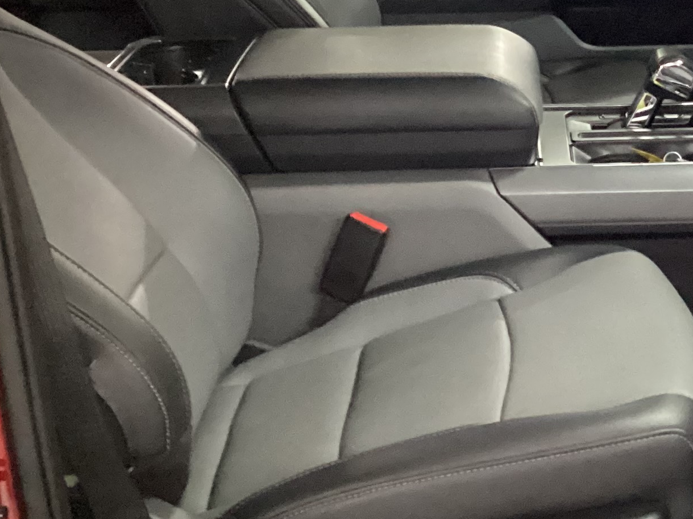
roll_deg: +2.0
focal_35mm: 83
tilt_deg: -19.2
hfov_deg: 22.7
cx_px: 686
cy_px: 148
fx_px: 1661
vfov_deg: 17.7
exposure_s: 1/30
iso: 800
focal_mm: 3.3
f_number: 2.4
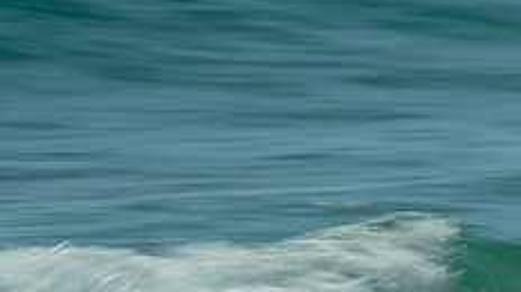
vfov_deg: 0.8
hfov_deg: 1.3
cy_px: 330
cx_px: 551
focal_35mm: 1606
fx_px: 22166
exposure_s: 1/20
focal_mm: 500
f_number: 5.6
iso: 64
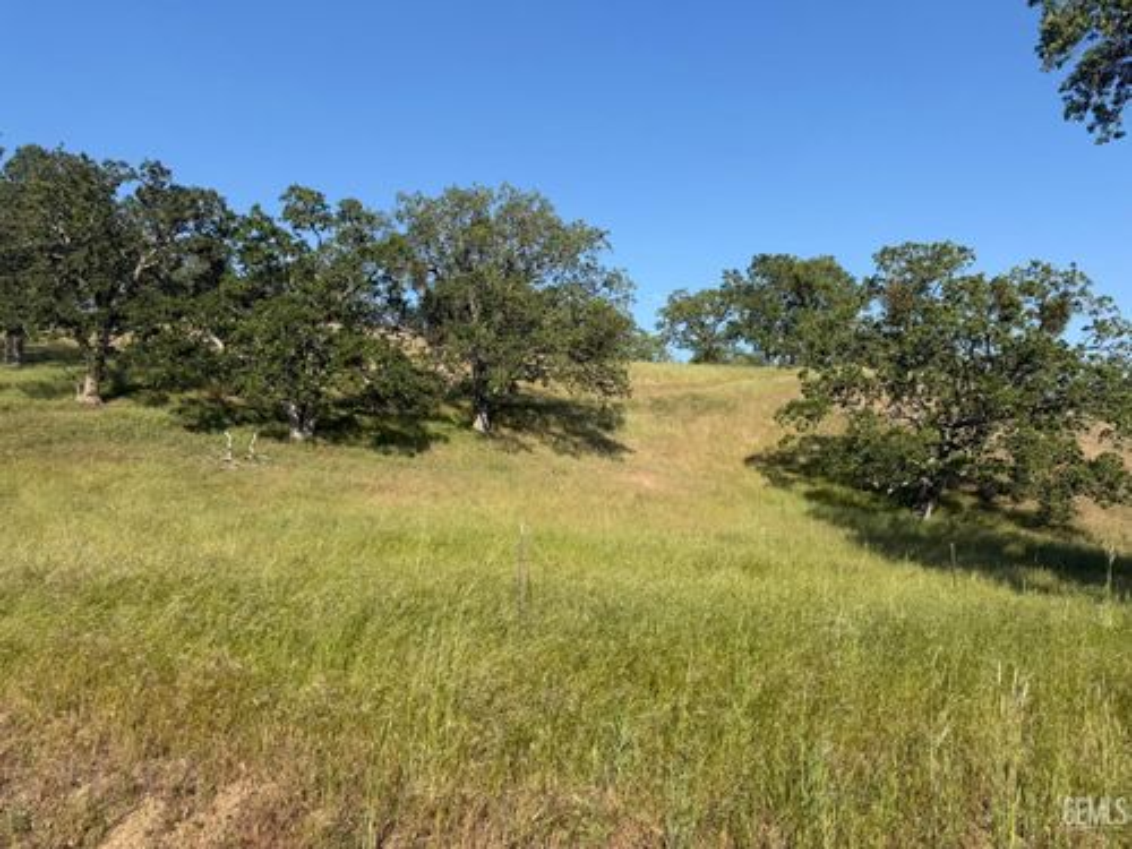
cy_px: 424
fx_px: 785
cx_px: 566
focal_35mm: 24
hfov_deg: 71.6
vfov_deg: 56.8
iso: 80
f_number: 1.78
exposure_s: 1/3425
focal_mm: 6.76
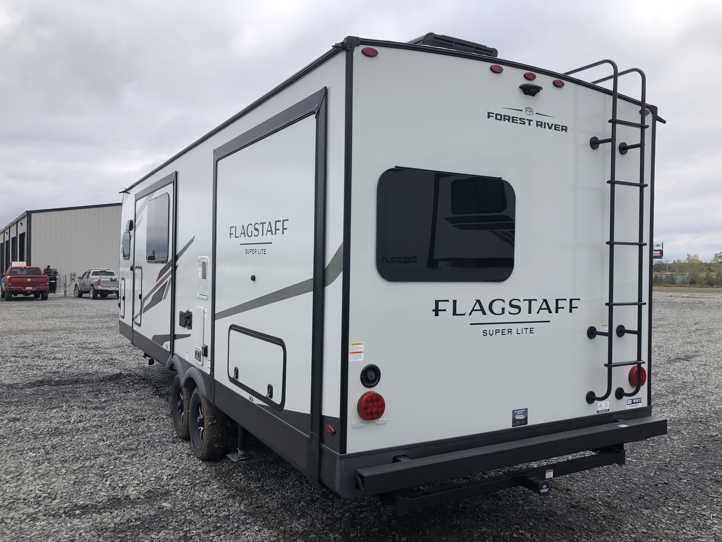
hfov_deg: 63.4
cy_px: 271
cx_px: 361
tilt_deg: -1.1
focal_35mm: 28
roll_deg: -0.3
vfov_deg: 49.7
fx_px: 584
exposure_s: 1/1091
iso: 20
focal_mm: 3.99
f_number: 1.8
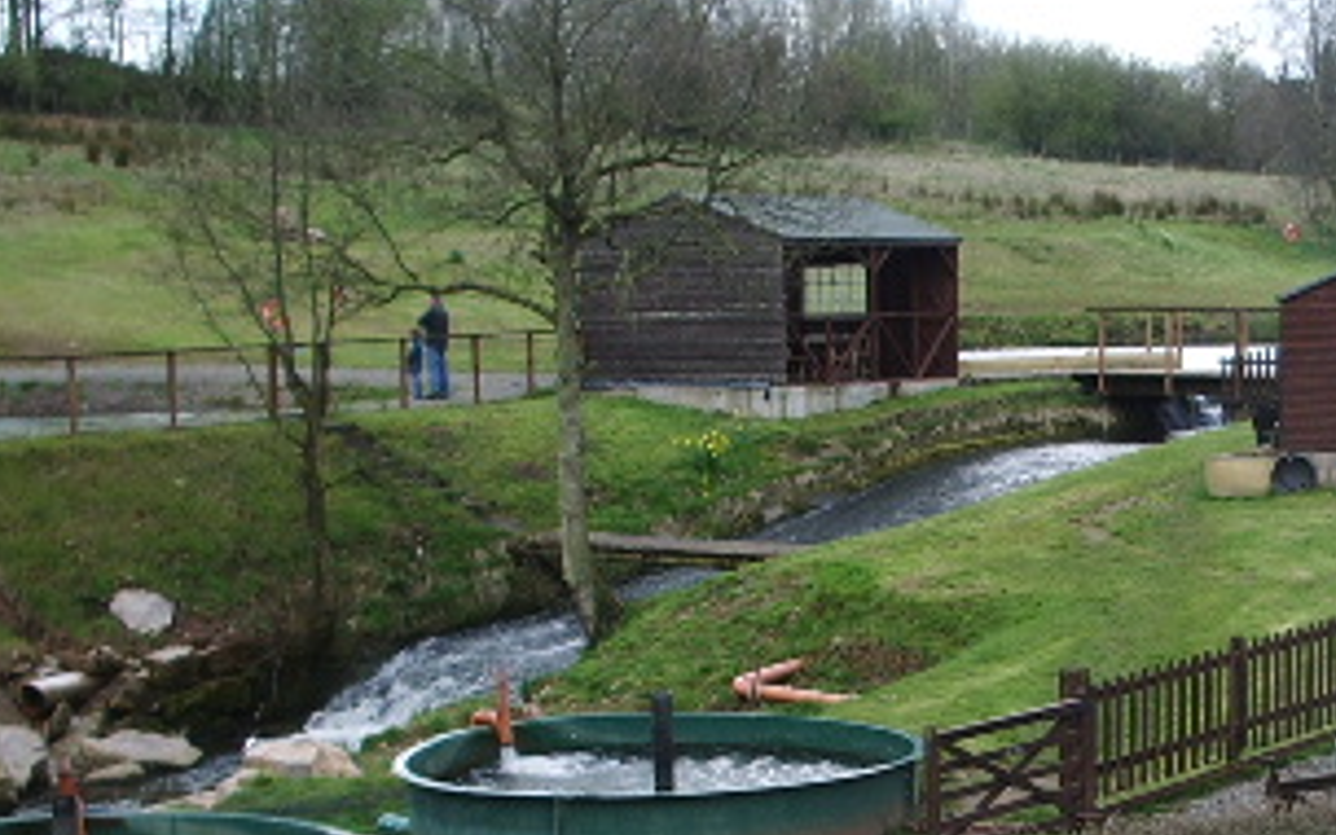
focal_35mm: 78
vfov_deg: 16.5
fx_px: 2840
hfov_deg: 26.0
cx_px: 1046
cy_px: 743
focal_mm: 5.8
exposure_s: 1/100
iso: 50
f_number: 4.3
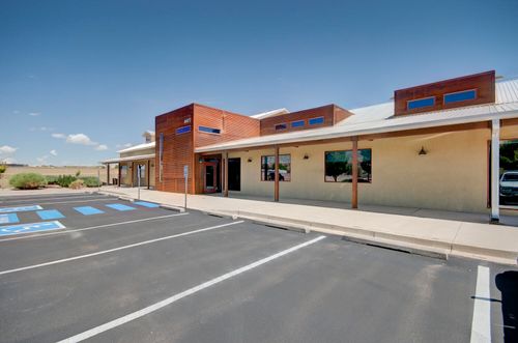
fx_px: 237
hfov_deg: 95.1
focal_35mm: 16
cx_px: 259
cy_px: 172
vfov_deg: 71.8
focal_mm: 11
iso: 200
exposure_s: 1/500
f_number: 8
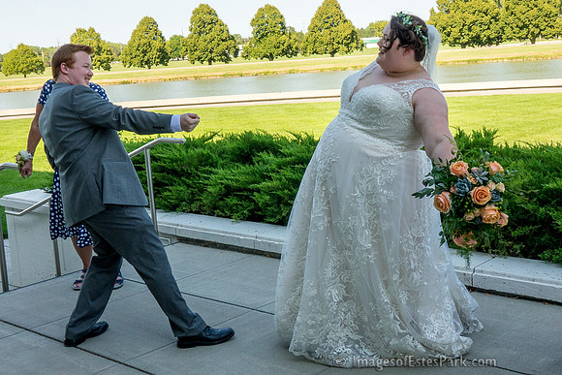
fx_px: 422
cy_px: 188
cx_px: 281
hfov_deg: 67.4
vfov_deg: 48.0
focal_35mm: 27
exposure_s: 1/500
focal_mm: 9.99
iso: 100
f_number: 4
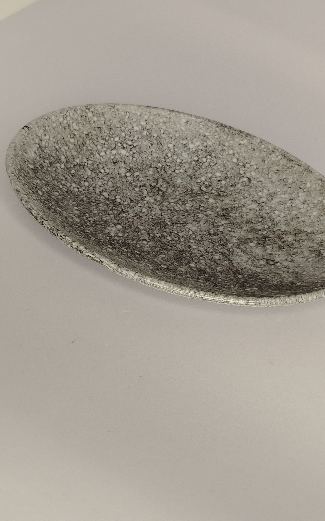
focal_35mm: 51
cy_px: 260
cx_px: 193
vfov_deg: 39.6
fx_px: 723
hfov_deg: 25.3
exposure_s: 1/100
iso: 378
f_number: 1.75
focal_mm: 5.25
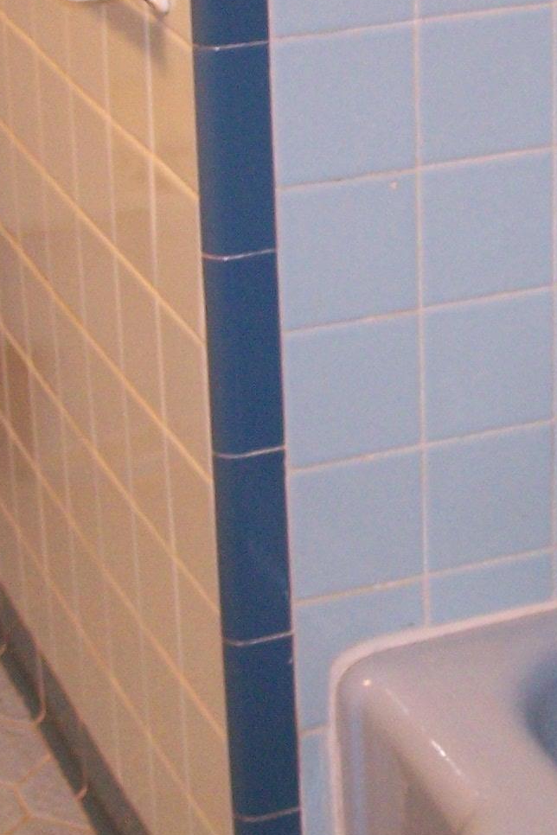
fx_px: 2692
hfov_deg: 11.7
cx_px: 547
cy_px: 284
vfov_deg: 17.6
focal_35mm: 116
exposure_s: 1/60
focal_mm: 6.3
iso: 160
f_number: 2.8
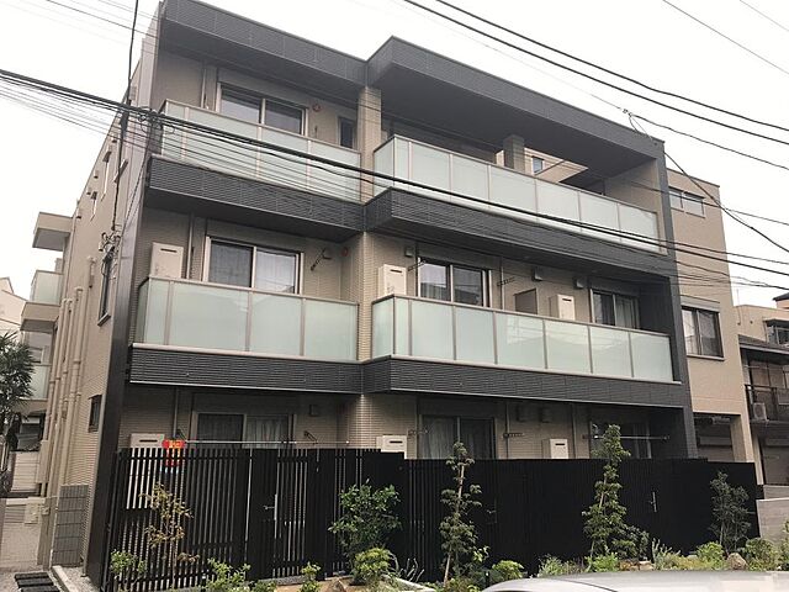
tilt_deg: +14.0
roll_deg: -0.1
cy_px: 296
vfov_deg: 49.7
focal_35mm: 28
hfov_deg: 63.4
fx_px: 638
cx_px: 394
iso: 32
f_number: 1.8
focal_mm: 3.99
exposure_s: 1/120
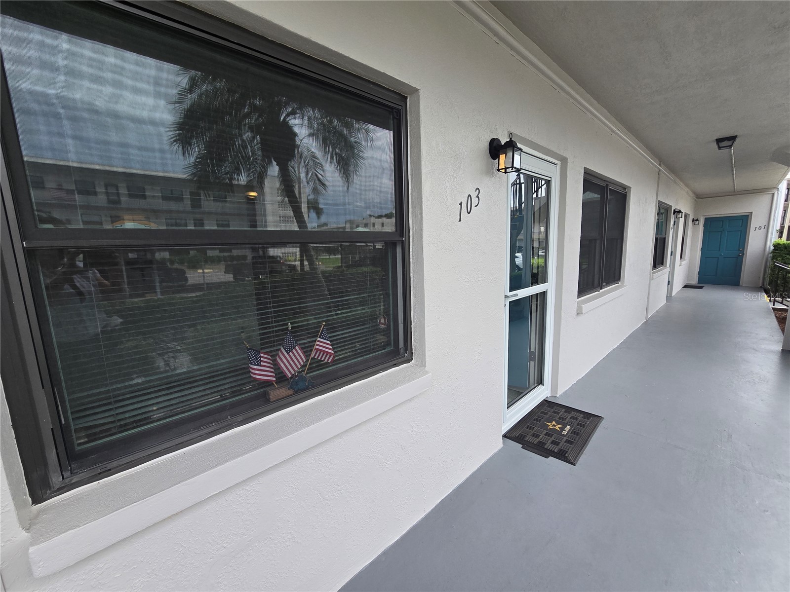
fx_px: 297
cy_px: 296
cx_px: 395
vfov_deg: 89.9
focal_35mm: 13
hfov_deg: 106.2
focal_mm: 2.2
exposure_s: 1/601
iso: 50
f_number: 2.2
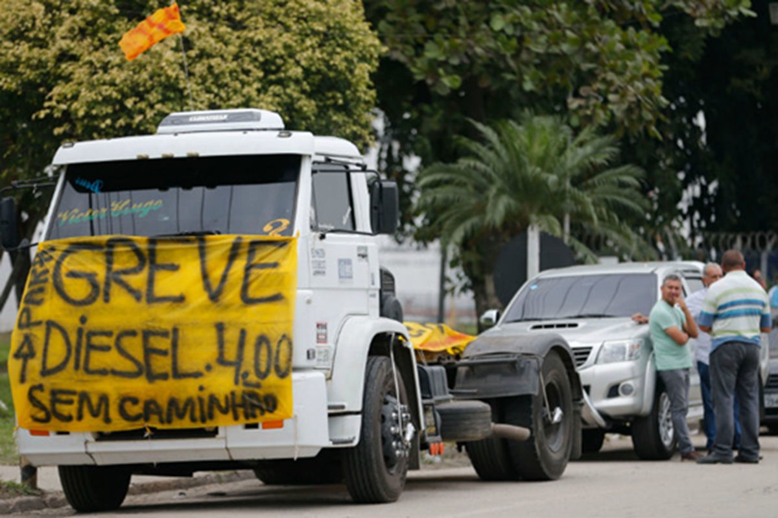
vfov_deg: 8.2
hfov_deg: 12.2
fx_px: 3629
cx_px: 389
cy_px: 259
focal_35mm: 168
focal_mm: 112
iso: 160
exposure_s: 1/160
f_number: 13
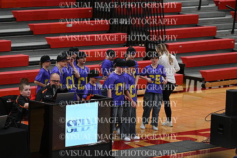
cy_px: 79
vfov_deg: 6.9
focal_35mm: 200
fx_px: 1317
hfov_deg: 10.3
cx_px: 118
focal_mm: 200
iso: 4000
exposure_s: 1/400
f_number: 3.5
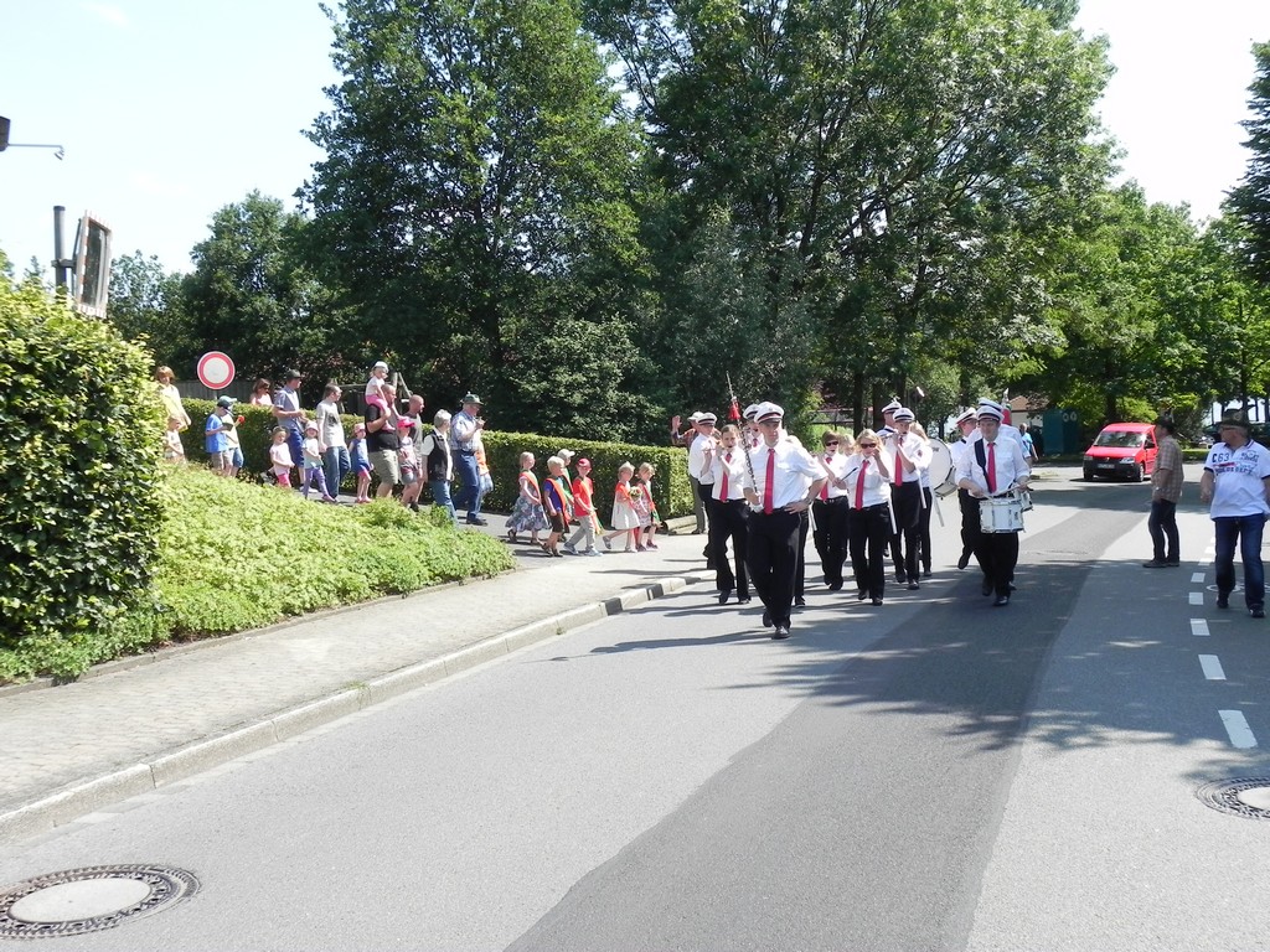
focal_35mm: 37
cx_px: 635
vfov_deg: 38.7
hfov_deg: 50.1
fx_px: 1357
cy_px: 476
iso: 160
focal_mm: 6.6
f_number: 6.3
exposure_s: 1/262
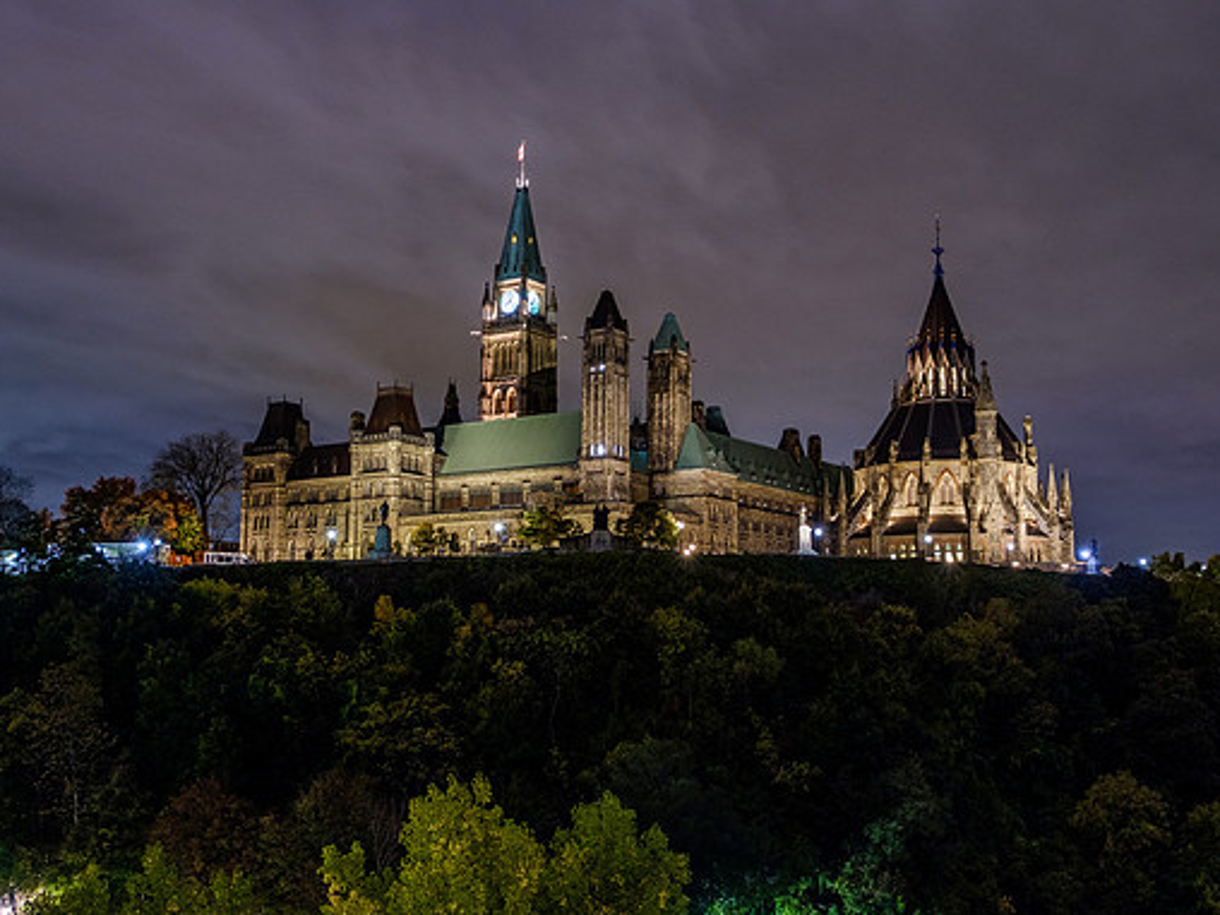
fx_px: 1480
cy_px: 424
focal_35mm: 42
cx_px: 665
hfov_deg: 44.7
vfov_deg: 34.3
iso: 400
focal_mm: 24
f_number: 5.6
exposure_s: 7
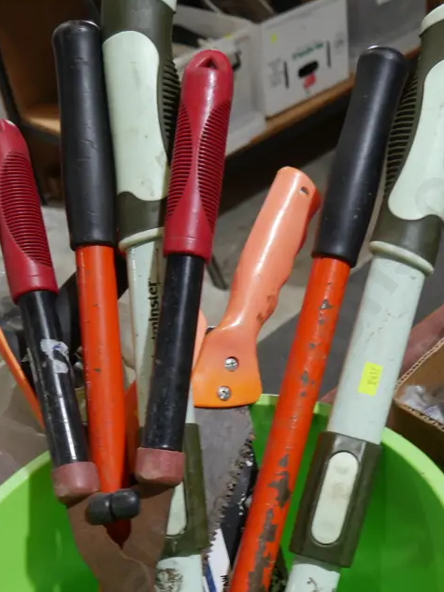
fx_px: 940
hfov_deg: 26.5
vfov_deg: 34.3
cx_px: 257
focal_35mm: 55
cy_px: 439
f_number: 4
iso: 320
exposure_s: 1/60
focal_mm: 17
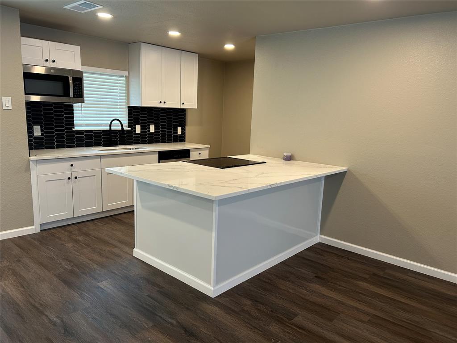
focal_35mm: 26
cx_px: 228
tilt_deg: -10.0
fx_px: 343
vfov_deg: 53.1
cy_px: 172
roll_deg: -1.9
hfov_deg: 67.3
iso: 100
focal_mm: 5.7
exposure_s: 1/60
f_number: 1.5
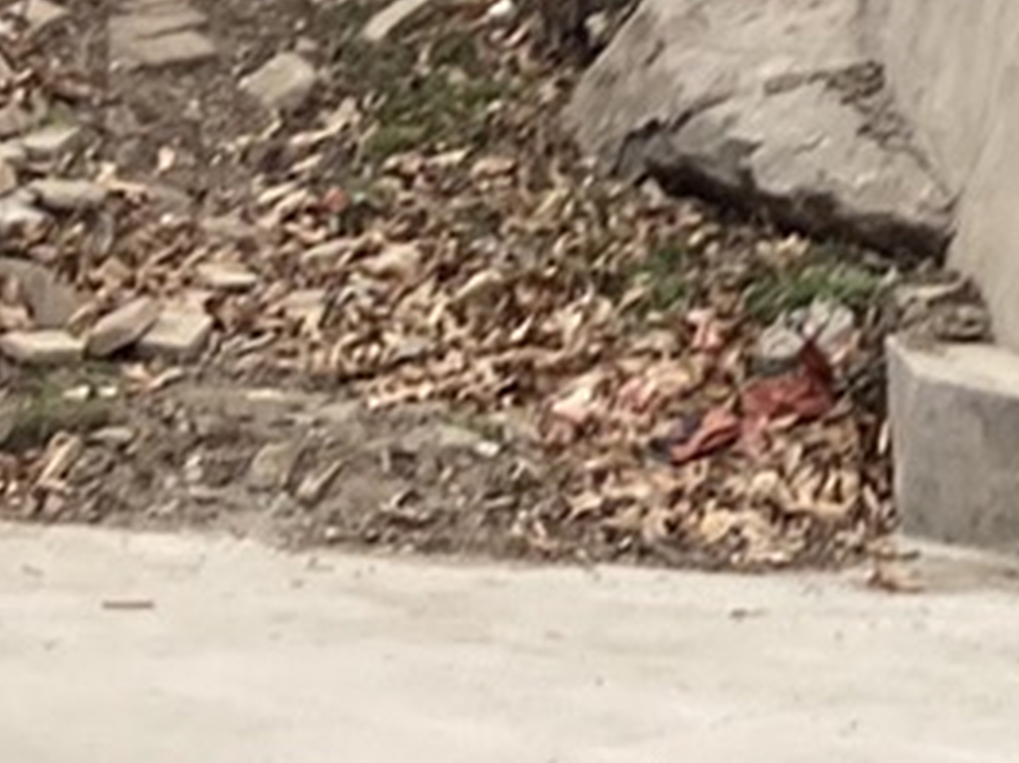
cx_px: 2127
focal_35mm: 213
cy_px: -1553
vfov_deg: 6.4
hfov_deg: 8.7
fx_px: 6267
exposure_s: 1/1000
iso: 20
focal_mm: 3.99
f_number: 1.8
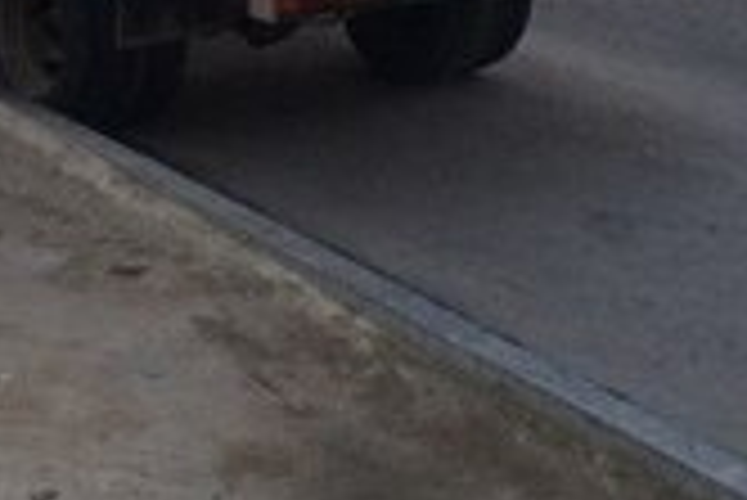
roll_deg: -0.5
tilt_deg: -11.0
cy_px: -167
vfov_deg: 14.5
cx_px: 148
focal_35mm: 90
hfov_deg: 22.3
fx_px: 1869
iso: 200
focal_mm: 4.15
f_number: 2.2
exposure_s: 1/33
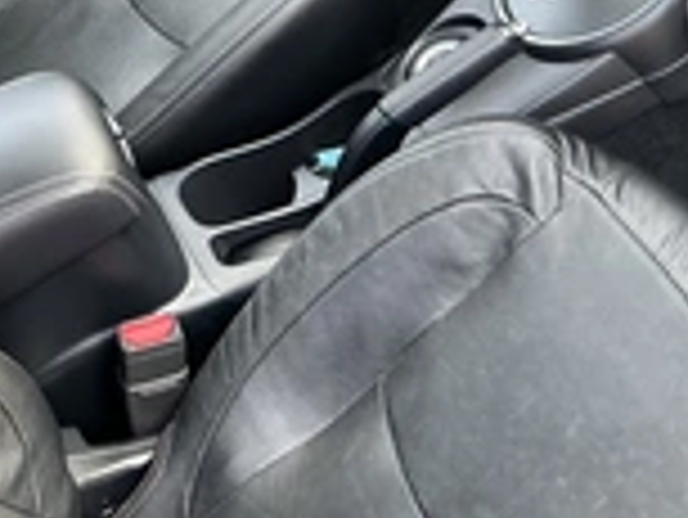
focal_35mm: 73
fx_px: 1452
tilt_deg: -43.7
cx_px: 126
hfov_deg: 26.1
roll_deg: +35.2
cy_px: 261
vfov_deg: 20.2
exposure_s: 1/60
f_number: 1.8
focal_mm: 3
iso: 125
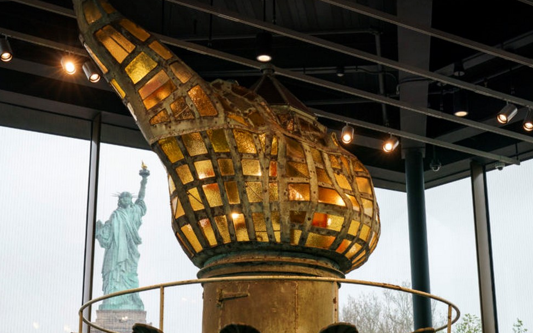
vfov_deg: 23.4
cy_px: 225
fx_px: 799
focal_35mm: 55
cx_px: 260
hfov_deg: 36.9
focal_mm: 39
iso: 400
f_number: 8
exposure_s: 1/60
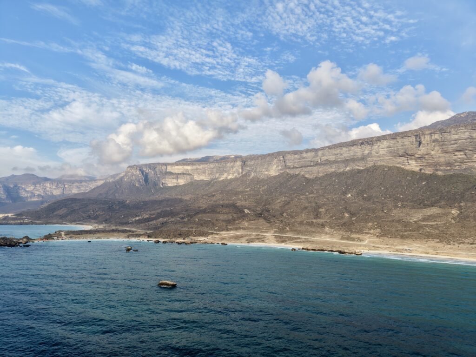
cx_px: 238
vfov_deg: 56.8
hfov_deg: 71.6
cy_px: 178
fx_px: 330
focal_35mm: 24
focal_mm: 8.67
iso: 160
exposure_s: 1/2500
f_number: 1.8
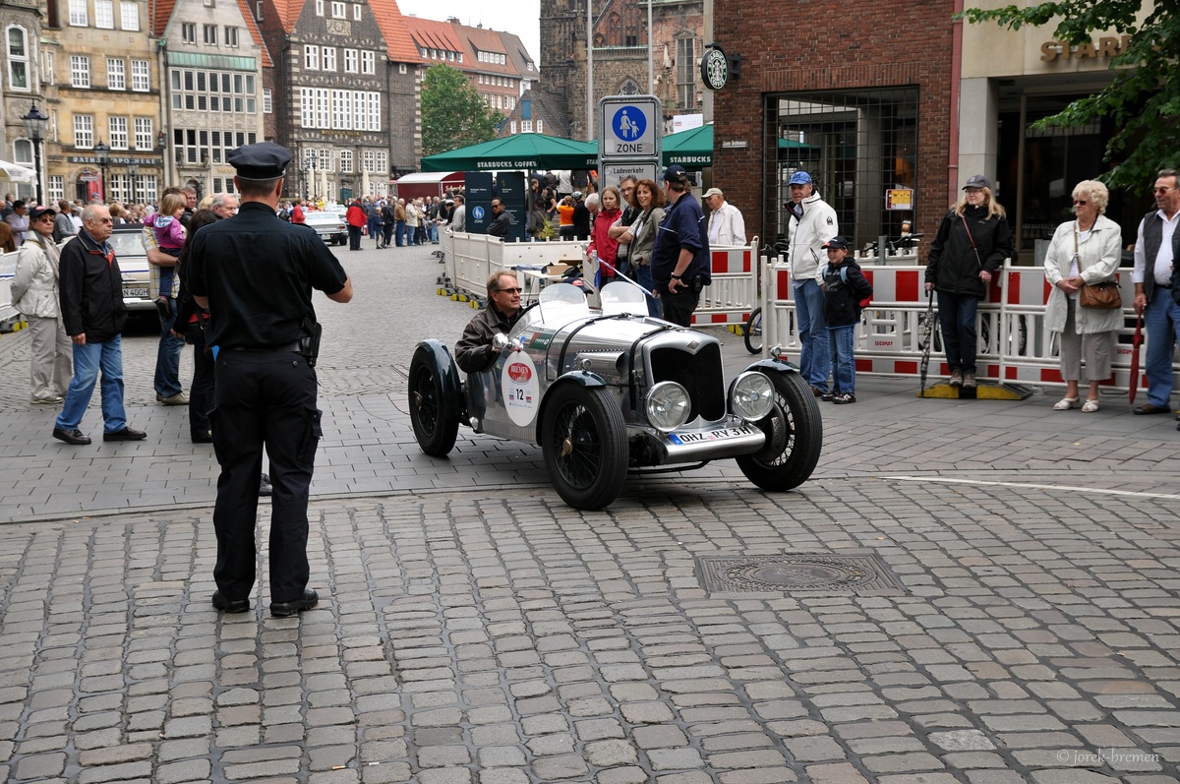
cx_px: 590
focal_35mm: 52
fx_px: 1719
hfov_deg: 37.9
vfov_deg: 25.7
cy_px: 392
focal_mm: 35
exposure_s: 1/400
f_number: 5.6
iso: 200
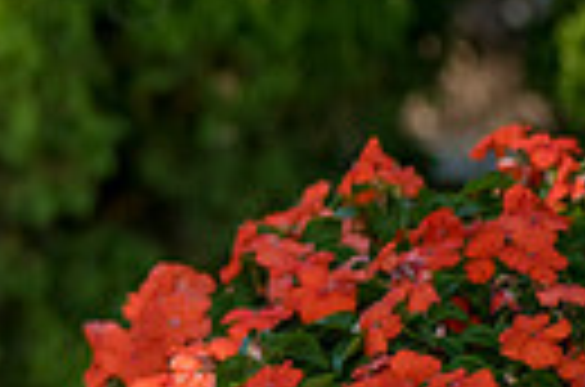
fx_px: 6241
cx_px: -652
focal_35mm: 385
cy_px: 191
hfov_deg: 5.2
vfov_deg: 3.6
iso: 400
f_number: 3.2
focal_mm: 86
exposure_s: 1/500
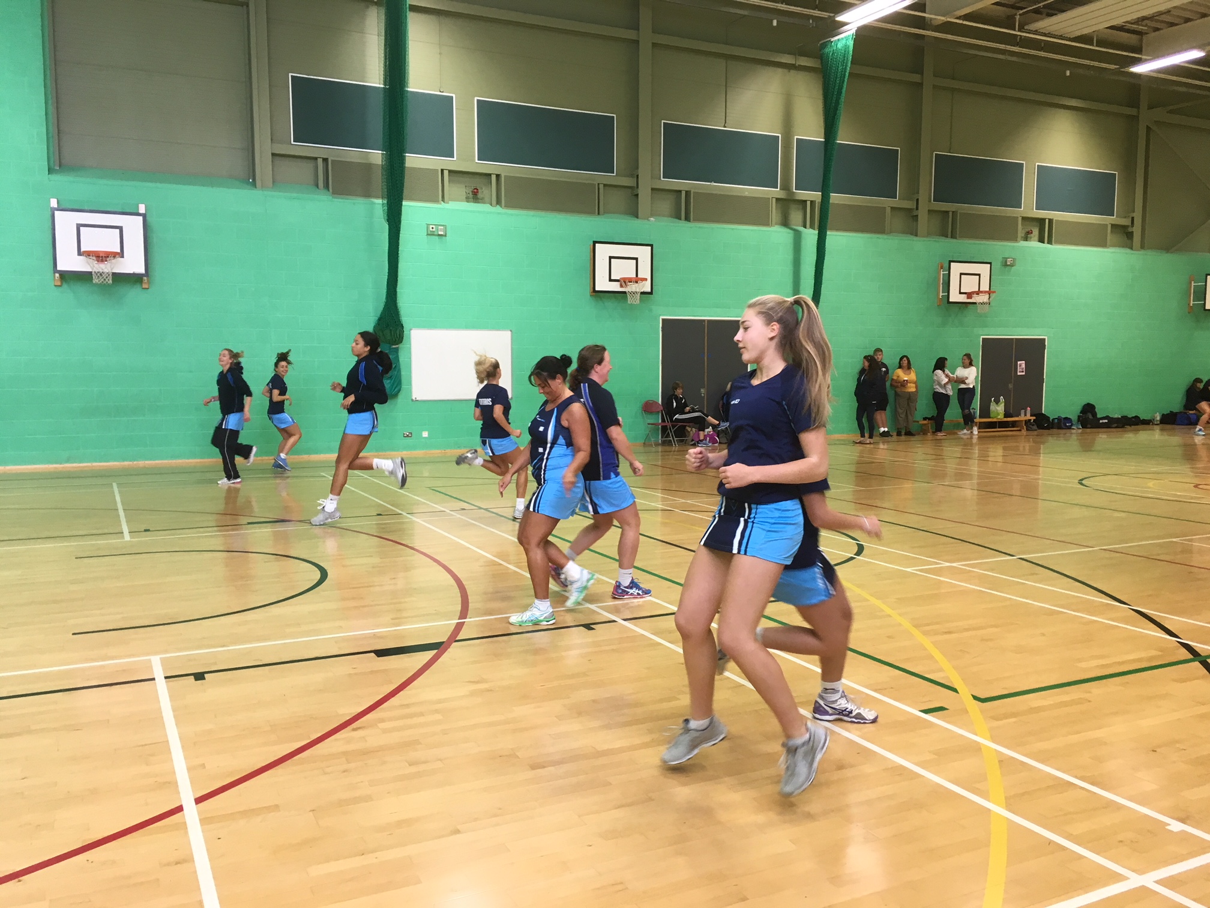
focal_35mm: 29
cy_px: 454
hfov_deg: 61.7
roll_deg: -0.2
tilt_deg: -4.9
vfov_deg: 48.2
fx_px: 1014
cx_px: 605
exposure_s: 1/33
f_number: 2.2
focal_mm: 4.15
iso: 50
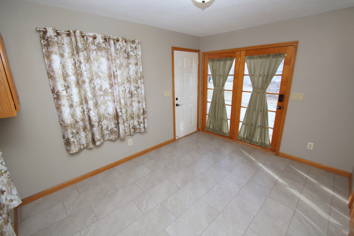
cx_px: 177
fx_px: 147
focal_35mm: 15
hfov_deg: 100.4
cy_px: 118
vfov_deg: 77.3
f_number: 4
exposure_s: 1/60
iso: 100
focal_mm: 10
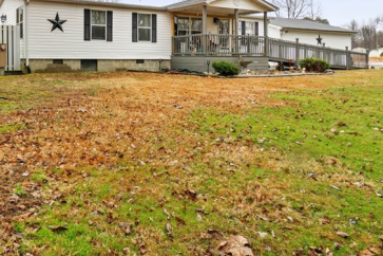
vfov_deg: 41.0
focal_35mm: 31
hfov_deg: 58.4
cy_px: 61
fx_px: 330
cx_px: 117
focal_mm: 10
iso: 400
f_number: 11
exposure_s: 1/100
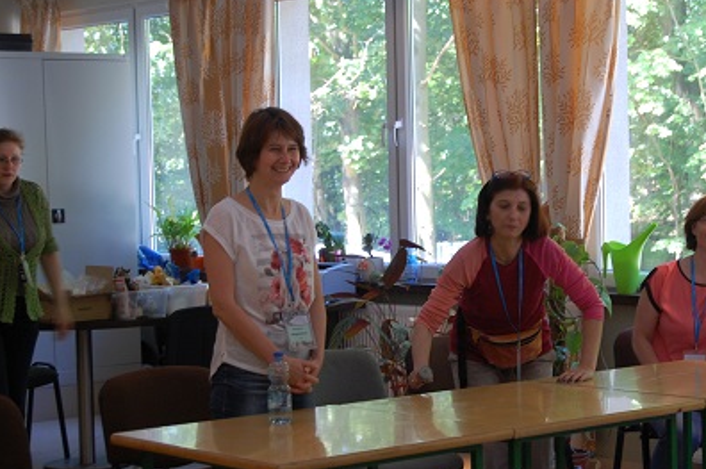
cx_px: 453
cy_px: 255
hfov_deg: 21.9
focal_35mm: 93
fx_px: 1822
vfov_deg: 14.7
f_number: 5.6
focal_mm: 48
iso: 400
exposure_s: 1/40
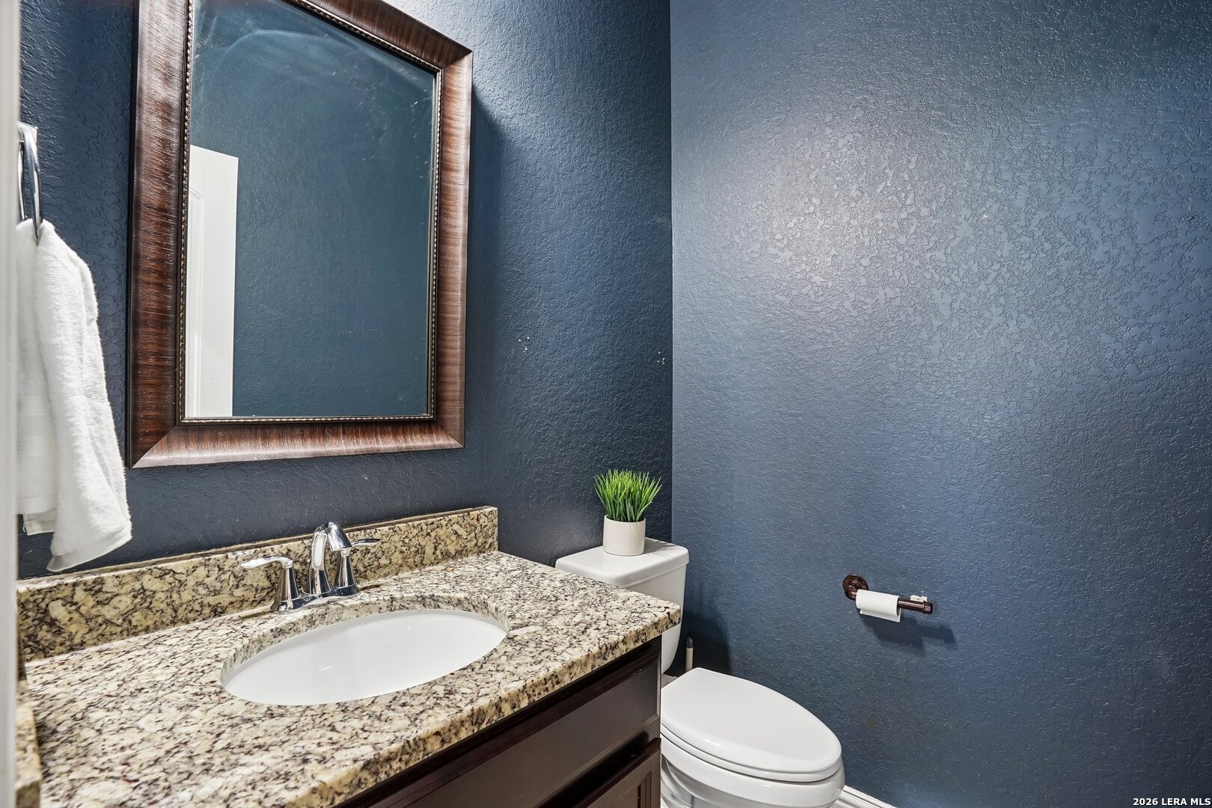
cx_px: 606
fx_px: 539
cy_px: 404
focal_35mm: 16
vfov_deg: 73.7
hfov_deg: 96.7
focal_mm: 16
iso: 400
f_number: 8
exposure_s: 1/1.25
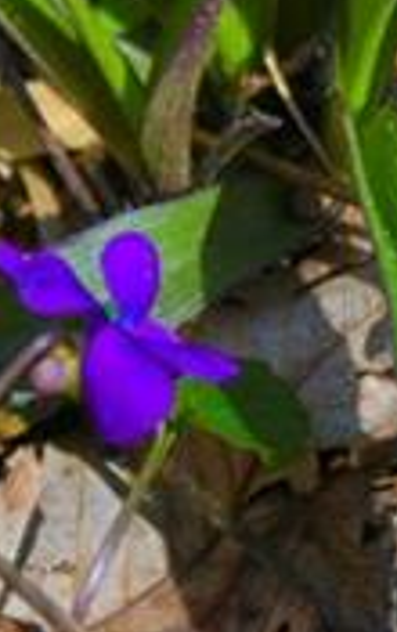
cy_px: -9
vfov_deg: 2.9
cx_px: 682
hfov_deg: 1.8
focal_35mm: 714
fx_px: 12310
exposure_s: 1/400
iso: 400
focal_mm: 120
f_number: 5
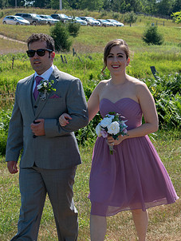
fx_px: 822
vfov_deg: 16.7
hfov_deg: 12.6
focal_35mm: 118
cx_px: 77
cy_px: 130
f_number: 9
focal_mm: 55
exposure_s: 1/200
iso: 100
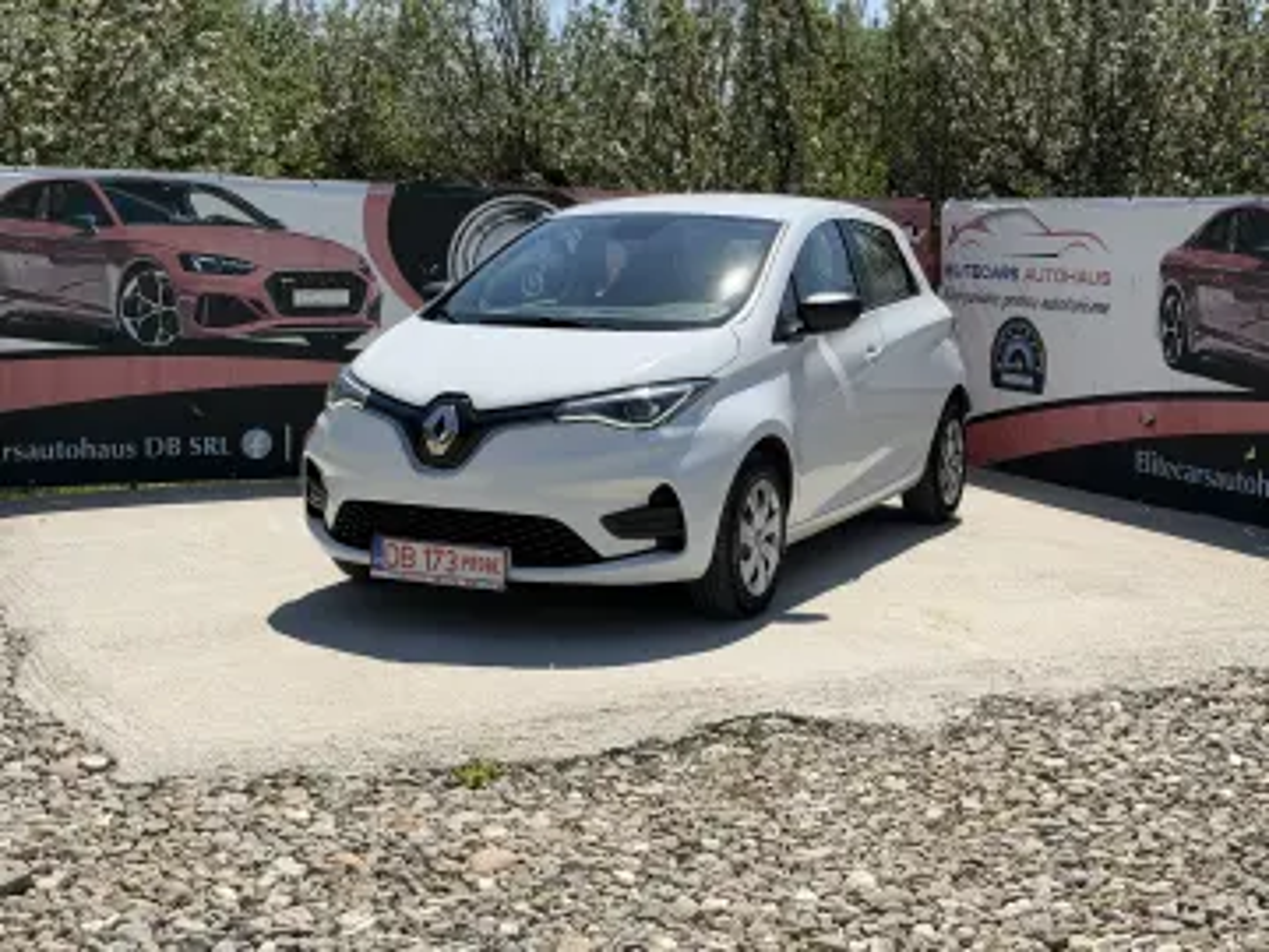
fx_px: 1760
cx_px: 634
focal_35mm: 48
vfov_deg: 30.3
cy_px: 476
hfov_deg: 39.7
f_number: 1.78
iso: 80
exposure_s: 1/8772
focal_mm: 6.76
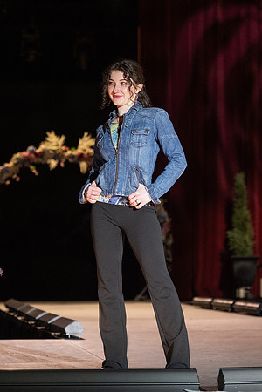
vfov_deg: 14.4
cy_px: 177
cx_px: 143
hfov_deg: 9.6
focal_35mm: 143
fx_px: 1558
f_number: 2.8
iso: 800
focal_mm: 80
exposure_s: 1/1000
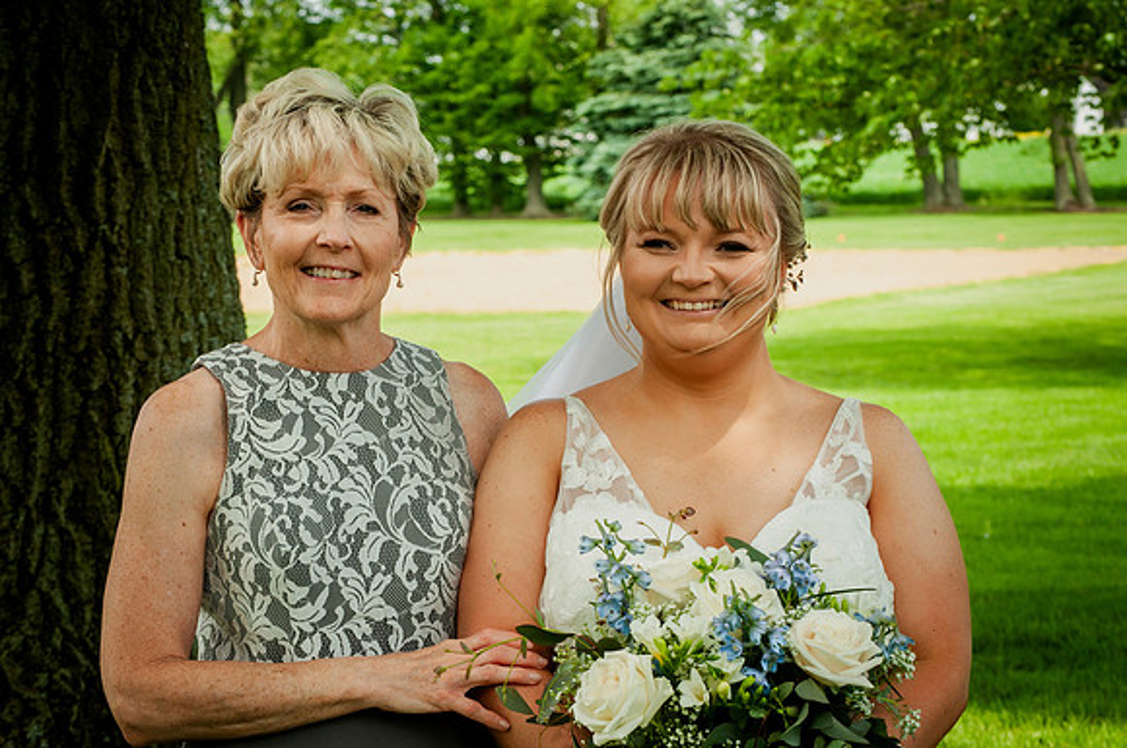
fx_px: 4689
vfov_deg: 9.1
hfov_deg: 13.7
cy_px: 374
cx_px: 564
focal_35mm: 150
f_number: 9
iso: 200
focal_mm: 100
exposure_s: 1/320
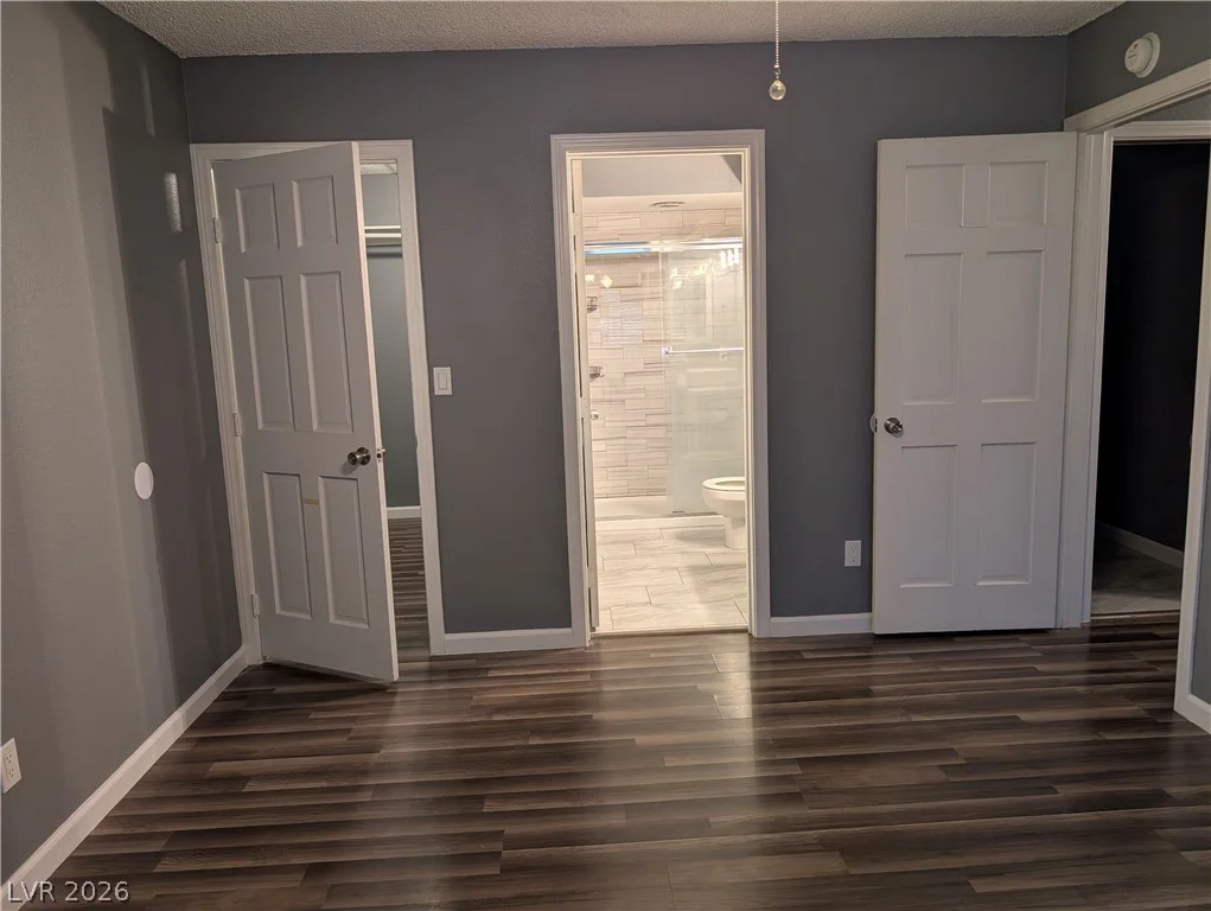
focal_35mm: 24
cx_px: 606
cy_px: 456
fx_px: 841
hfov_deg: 71.5
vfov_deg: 56.9
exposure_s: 1/60
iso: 27
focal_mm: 6.9
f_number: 1.68
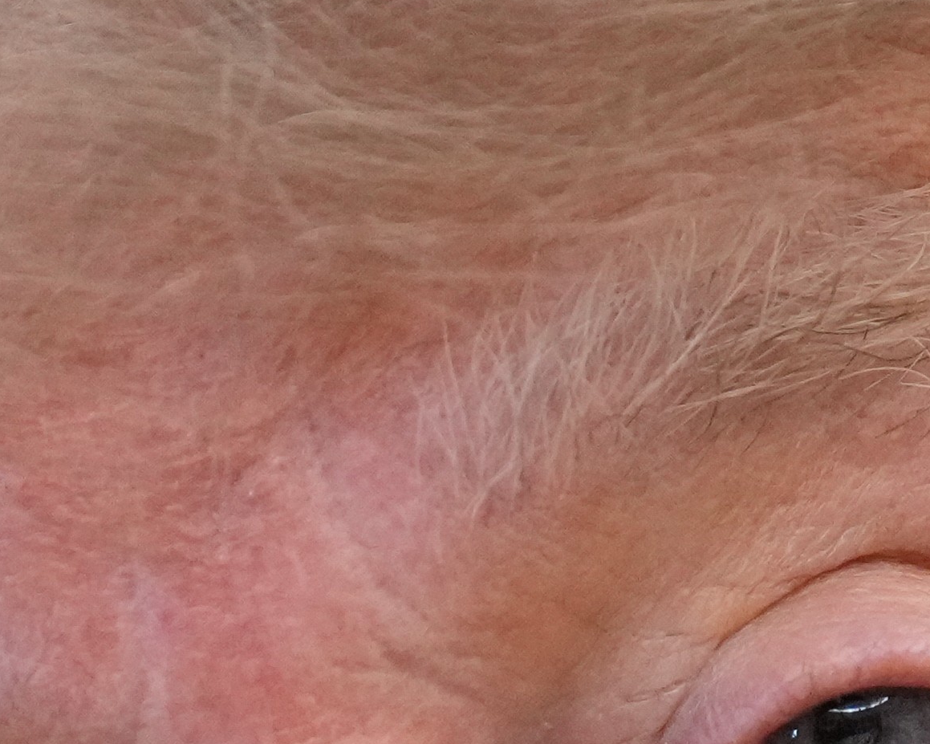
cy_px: 1651
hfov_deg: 1.4
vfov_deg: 1.1
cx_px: 241
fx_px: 38503
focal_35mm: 1399
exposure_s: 1/250
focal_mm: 200
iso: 4000
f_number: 2.8
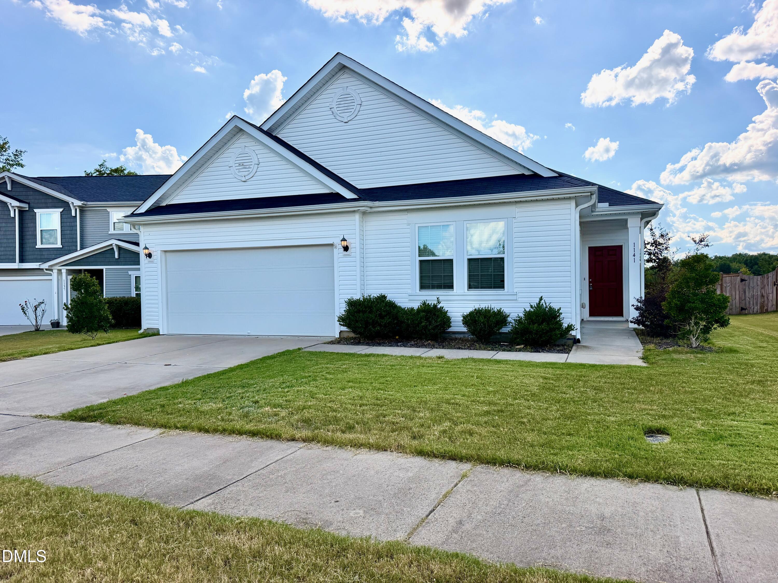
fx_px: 539
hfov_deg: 71.6
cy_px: 292
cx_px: 389
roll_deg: +1.4
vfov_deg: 56.8
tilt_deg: -0.6
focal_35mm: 24
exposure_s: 1/4975
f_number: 1.78
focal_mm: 6.76
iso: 100
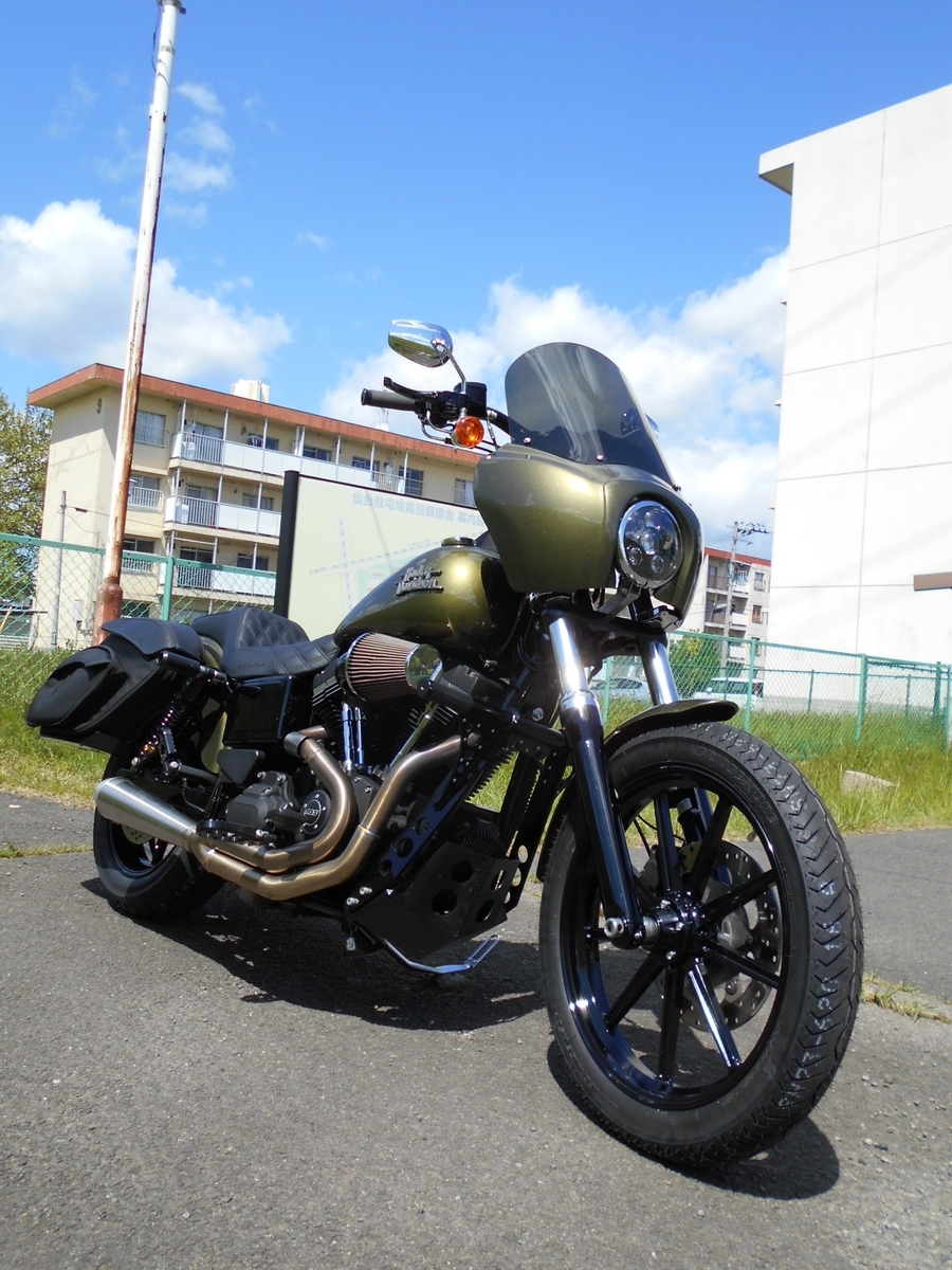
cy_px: 635
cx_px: 476
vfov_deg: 60.0
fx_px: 1100
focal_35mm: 30
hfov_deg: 46.8
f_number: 3.4
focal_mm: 5.1
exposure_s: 1/800
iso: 80
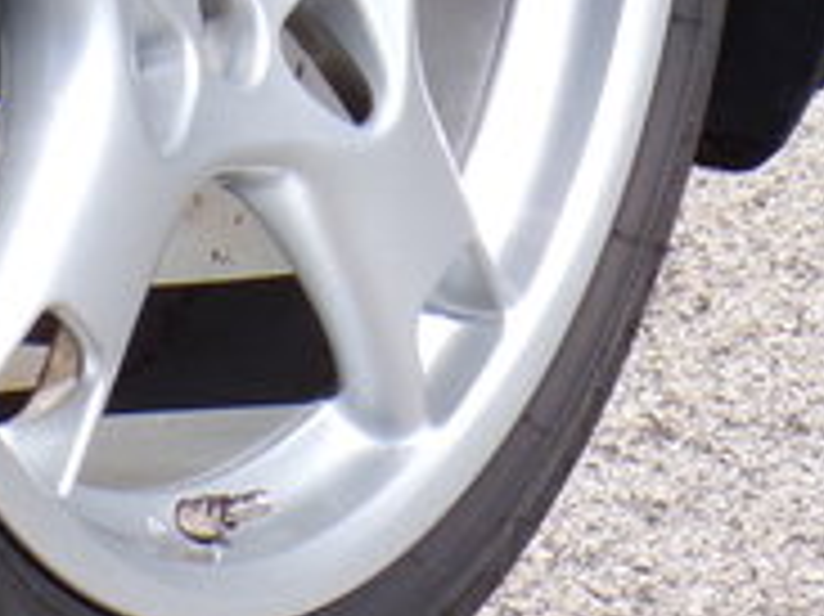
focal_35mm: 273
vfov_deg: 5.3
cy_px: -670
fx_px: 6494
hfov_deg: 7.2
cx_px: 806
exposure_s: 1/750
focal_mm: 11.6
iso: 100
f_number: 4.3
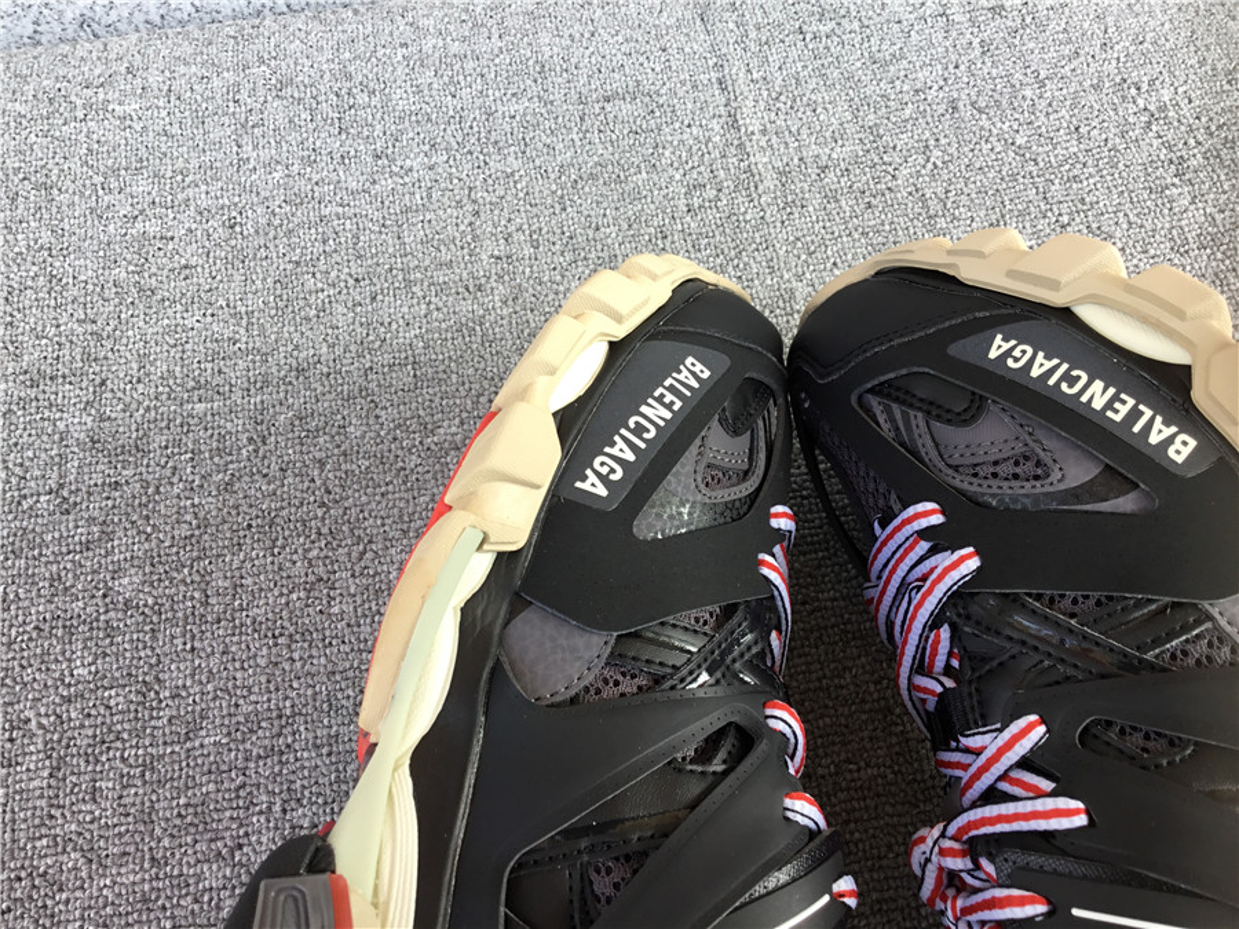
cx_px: 620
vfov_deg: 45.4
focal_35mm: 31
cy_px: 464
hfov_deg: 58.4
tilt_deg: -63.2
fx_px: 1110
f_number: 2.4
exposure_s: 1/100
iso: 25
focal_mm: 3.3
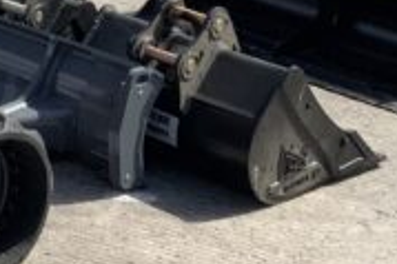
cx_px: -193
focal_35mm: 173
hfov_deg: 11.4
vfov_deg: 7.6
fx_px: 1906
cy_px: -237
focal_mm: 3
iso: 16
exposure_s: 1/1221
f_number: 1.8
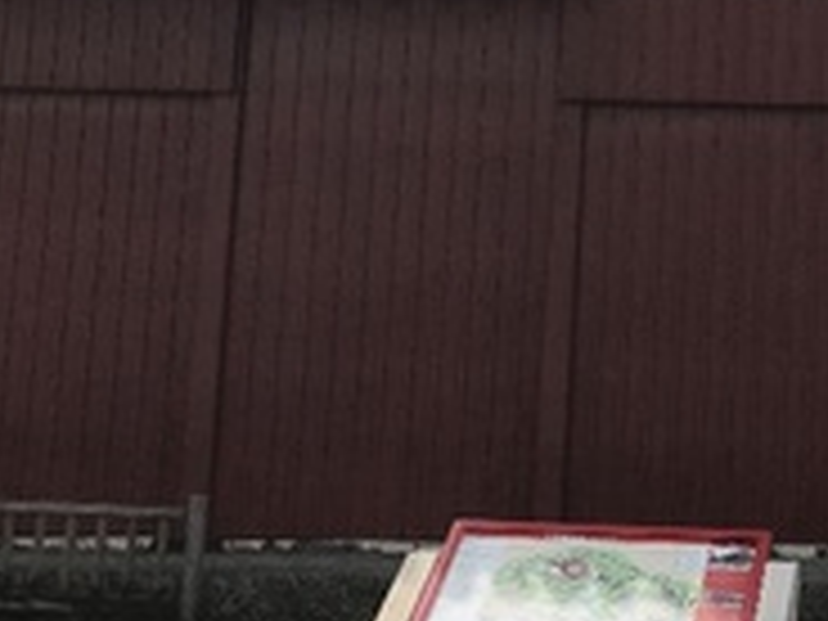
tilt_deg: +11.1
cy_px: 94
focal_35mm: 85
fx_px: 2033
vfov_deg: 17.2
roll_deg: -0.2
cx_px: 1058
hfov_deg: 21.0
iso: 20
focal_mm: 3.99
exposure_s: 1/4367
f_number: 1.8
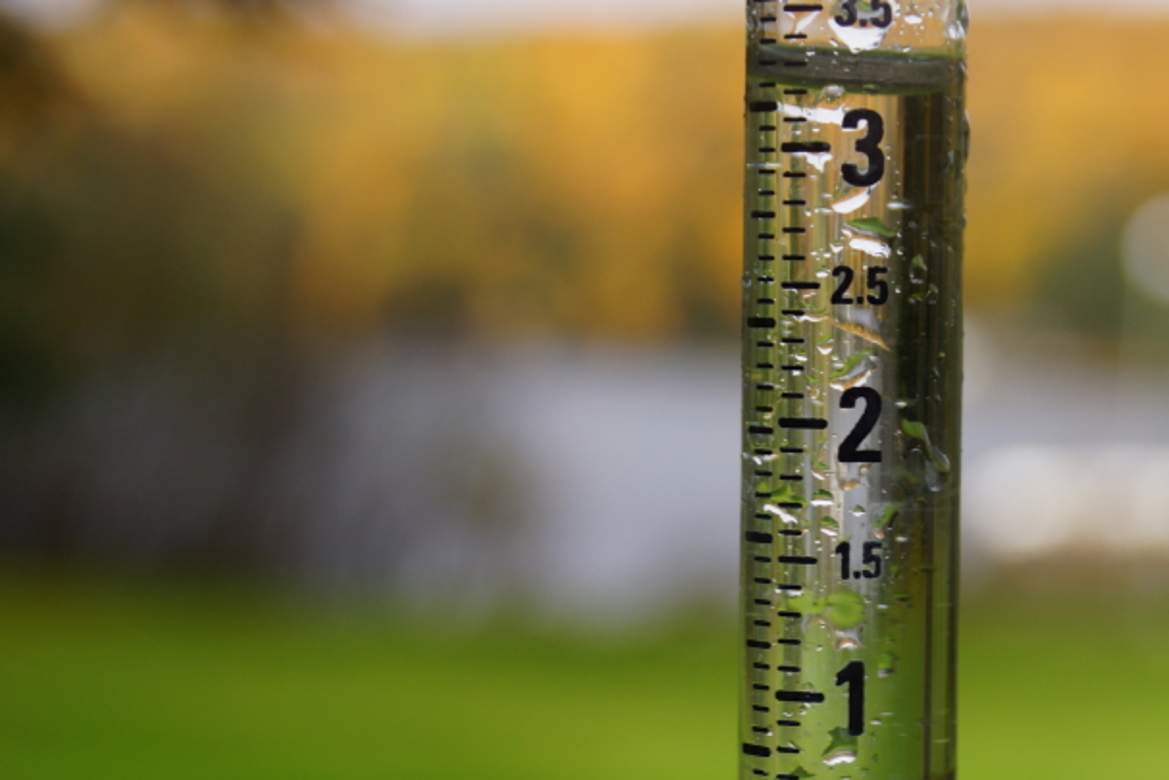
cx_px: 882
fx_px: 4411
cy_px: 487
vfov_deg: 10.1
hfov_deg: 15.0
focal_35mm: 136
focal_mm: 55
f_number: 5.6
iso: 100
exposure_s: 1/100
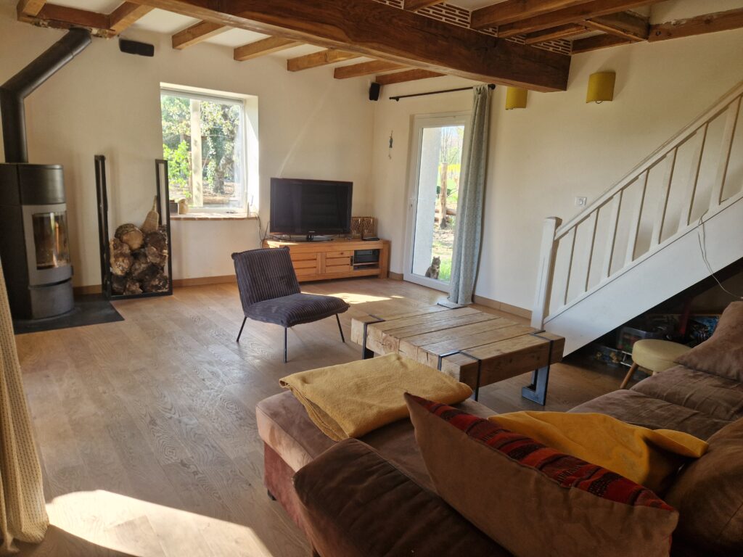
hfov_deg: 73.9
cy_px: 278
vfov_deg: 58.9
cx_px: 372
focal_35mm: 23
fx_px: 494
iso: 100
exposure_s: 1/180
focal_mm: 5.4
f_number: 1.8
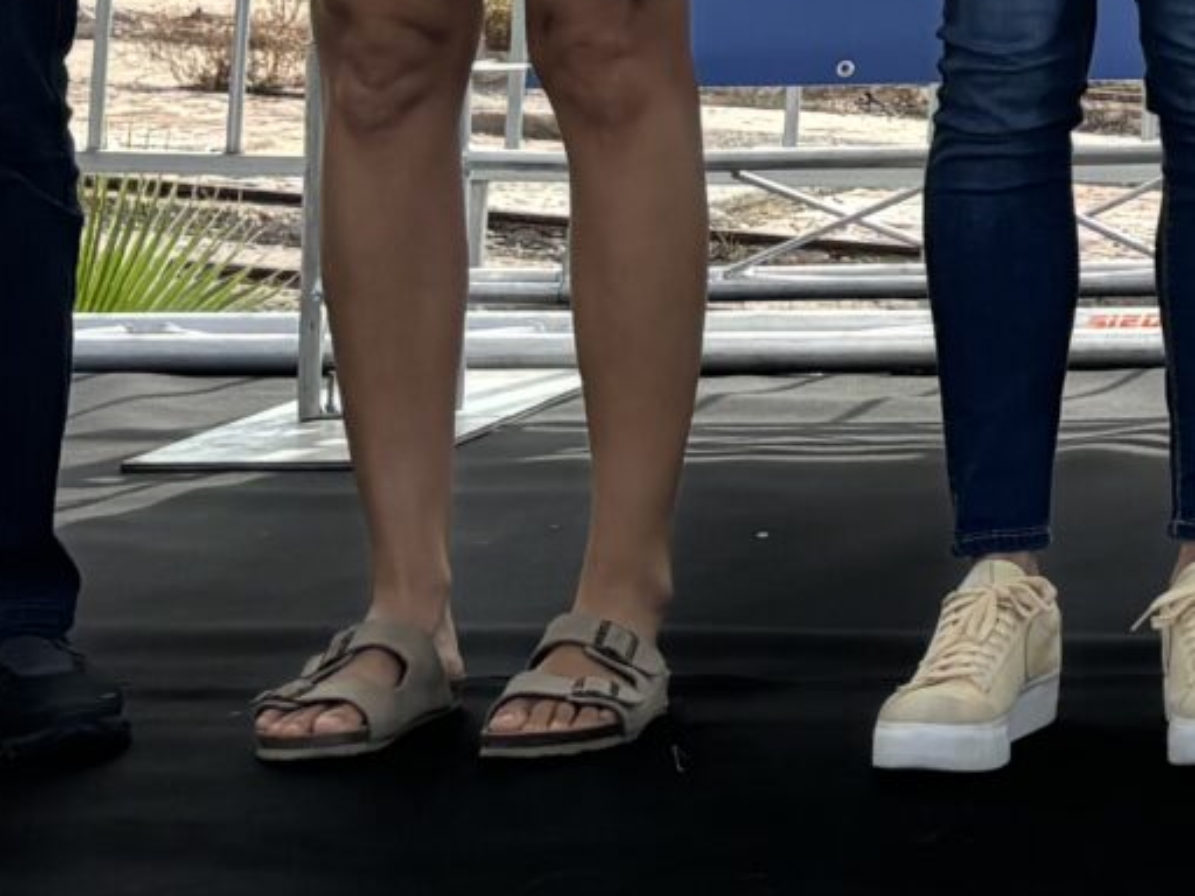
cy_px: -894
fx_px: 4488
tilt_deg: +7.8
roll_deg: +0.7
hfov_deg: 14.1
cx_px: 1851
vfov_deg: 10.5
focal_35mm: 130
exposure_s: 1/3534
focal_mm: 5.96
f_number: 1.6
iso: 50
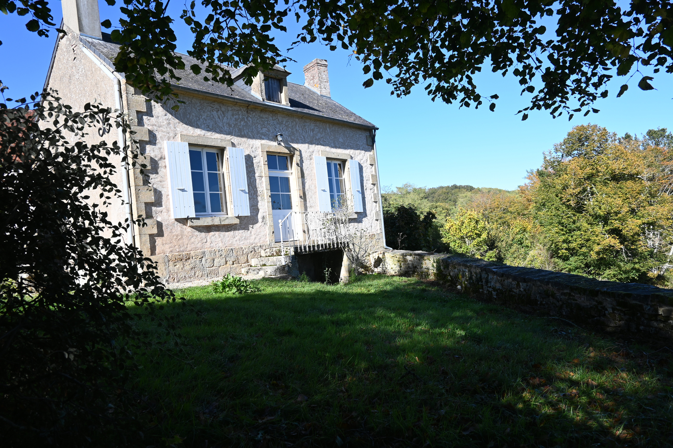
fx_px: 449
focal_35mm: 24
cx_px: 336
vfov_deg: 53.1
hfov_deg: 73.7
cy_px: 224
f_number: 5.6
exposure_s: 1/250
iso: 110
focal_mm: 16
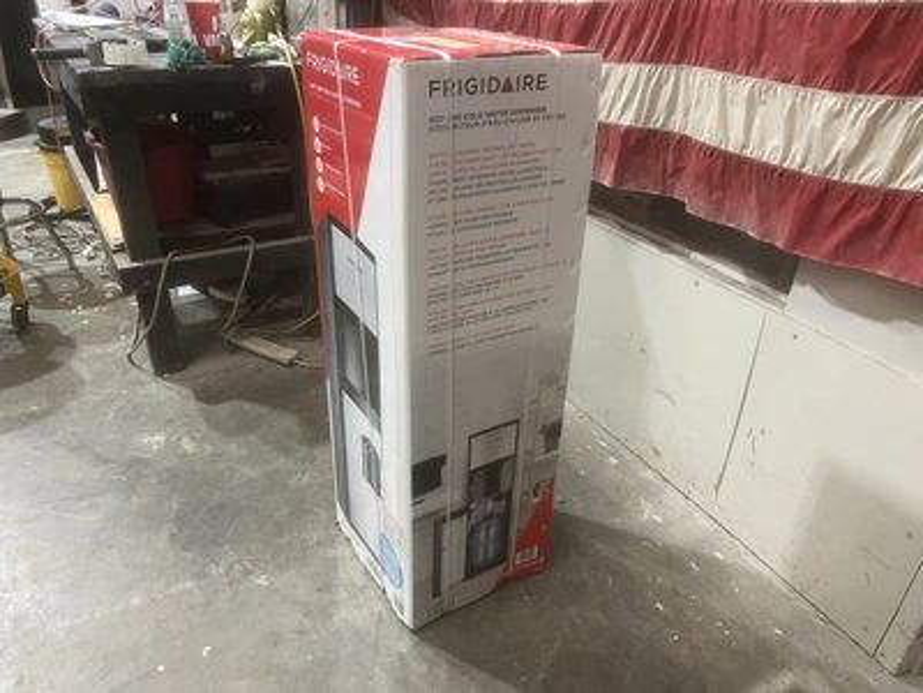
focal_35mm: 26
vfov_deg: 53.1
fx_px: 693
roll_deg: -2.3
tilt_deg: -29.2
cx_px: 462
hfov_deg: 67.3
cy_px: 346
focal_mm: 5.1
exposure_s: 1/60
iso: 125
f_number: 1.6
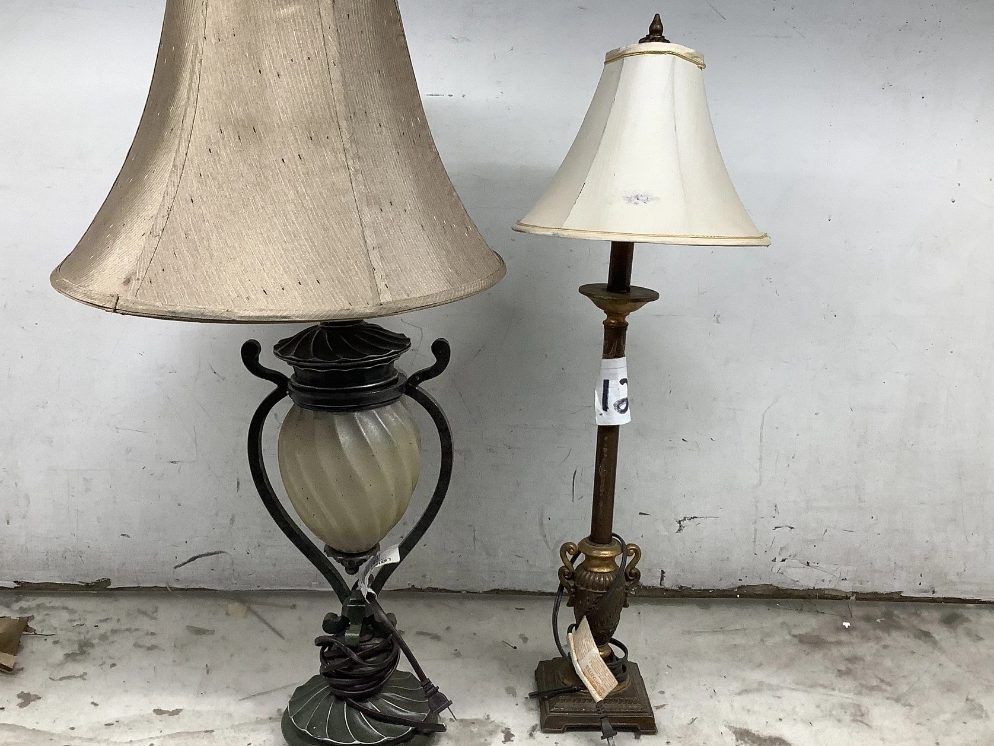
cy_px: 348
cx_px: 500
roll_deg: -1.8
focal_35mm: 37
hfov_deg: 50.1
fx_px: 1062
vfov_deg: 38.6
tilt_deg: -10.6
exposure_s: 1/120
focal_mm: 3.3
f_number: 2.4
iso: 64
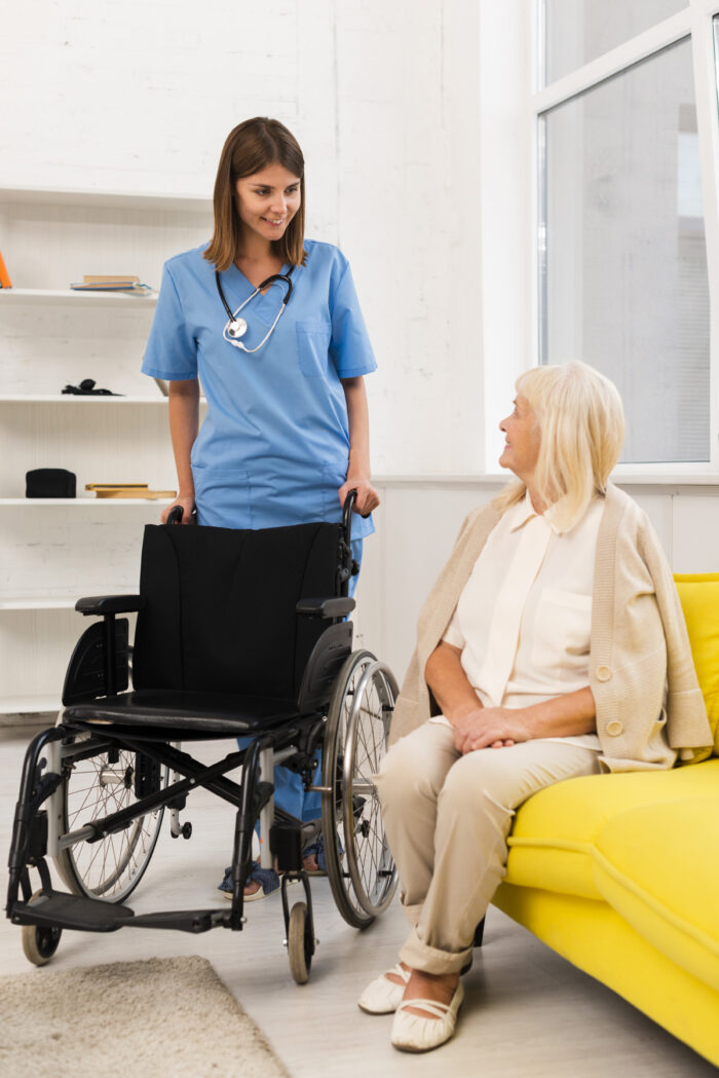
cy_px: 539
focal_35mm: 50
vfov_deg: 39.6
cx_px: 360
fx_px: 1497
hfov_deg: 27.0
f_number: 3.5
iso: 250
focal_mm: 50
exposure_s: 1/160
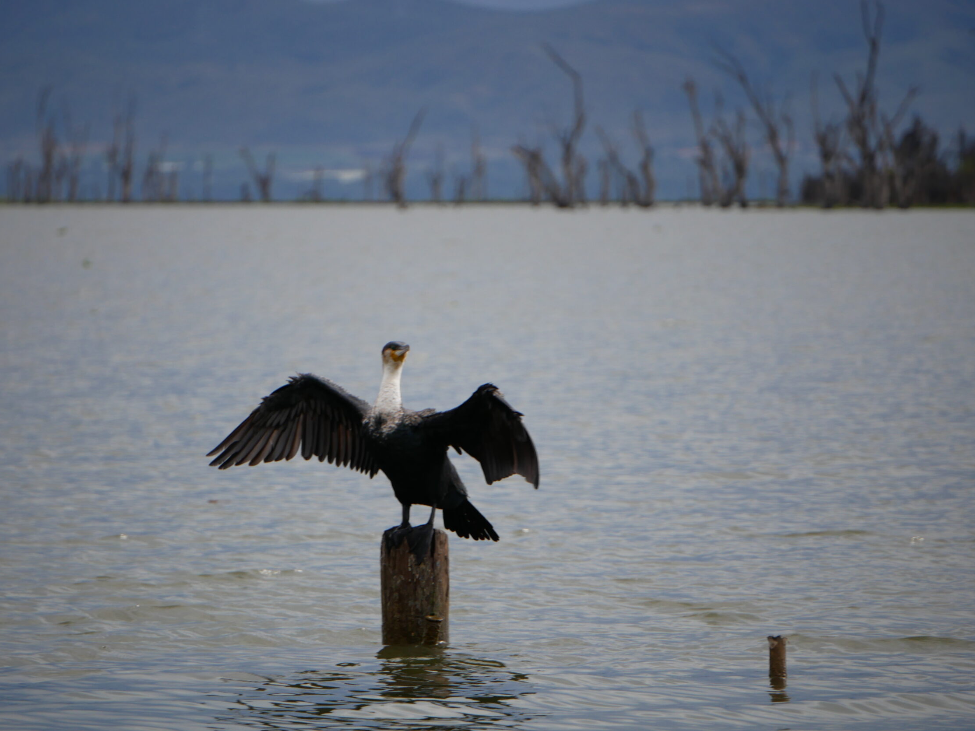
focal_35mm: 345
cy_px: 344
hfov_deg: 5.7
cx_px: 421
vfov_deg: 4.3
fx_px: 9717
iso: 200
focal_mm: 150
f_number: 5.6
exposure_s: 1/500
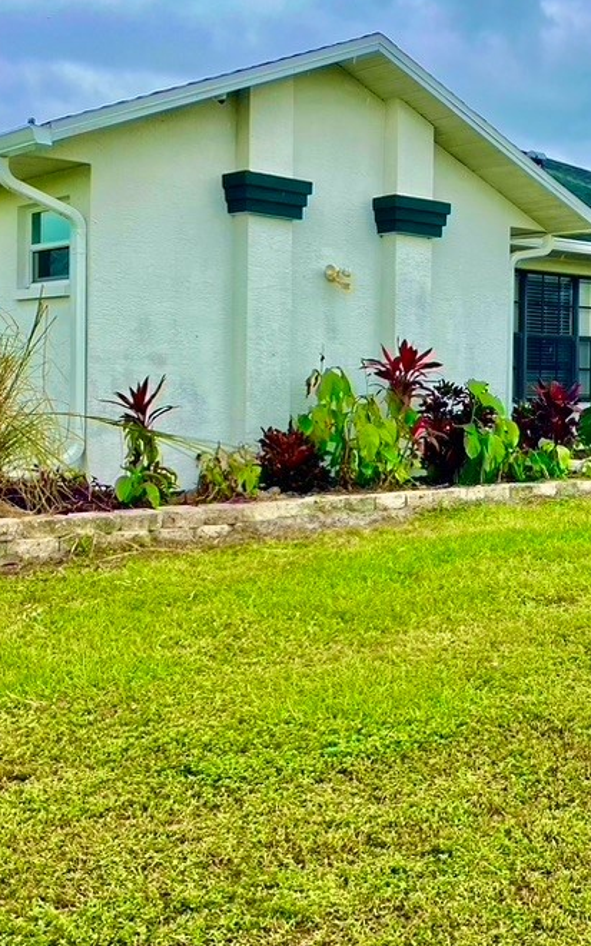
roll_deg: -1.7
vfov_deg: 43.4
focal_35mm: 46
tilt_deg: +0.6
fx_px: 1186
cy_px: 408
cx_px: 459
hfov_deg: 27.5
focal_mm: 3.99
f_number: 1.8
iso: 32
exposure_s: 1/747
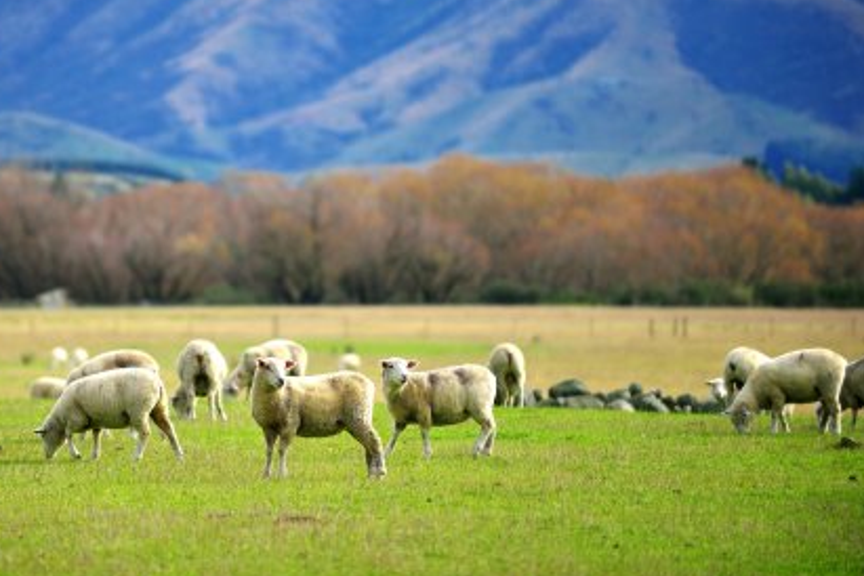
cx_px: 242
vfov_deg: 4.6
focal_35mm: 298
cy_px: 160
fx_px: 7151
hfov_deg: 6.9
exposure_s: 1/1000
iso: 100
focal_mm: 200
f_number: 2.8
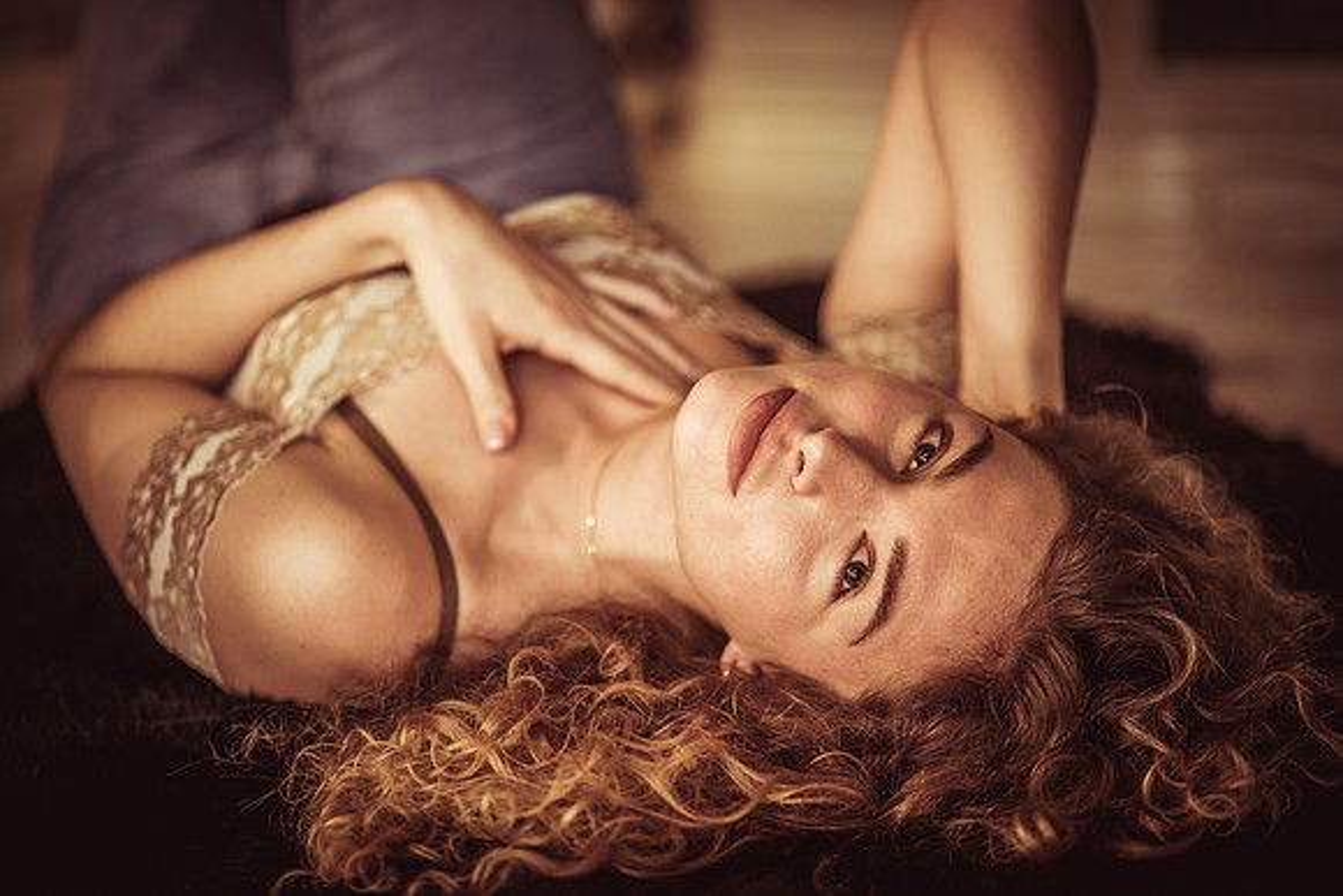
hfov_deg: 23.9
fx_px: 3172
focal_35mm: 85
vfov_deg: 16.1
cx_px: 672
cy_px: 448
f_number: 1.8
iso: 500
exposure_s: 1/200
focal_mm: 85
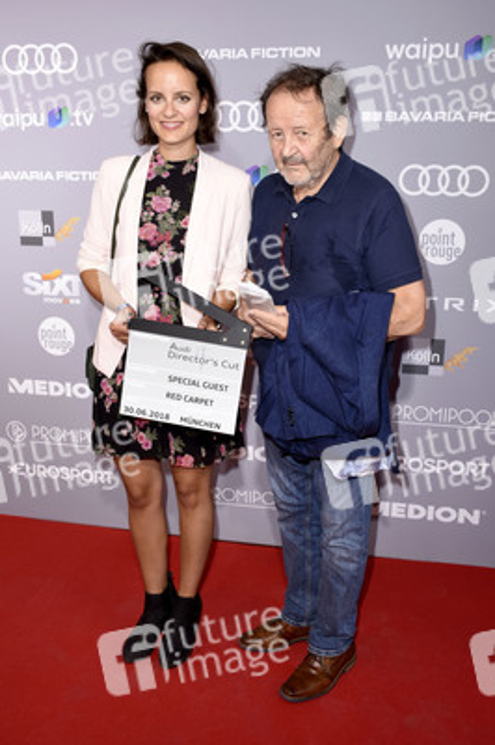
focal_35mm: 33
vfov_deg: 57.3
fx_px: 682
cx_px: 248
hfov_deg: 39.9
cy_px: 372
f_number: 6.3
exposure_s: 1/160
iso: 320
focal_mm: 22
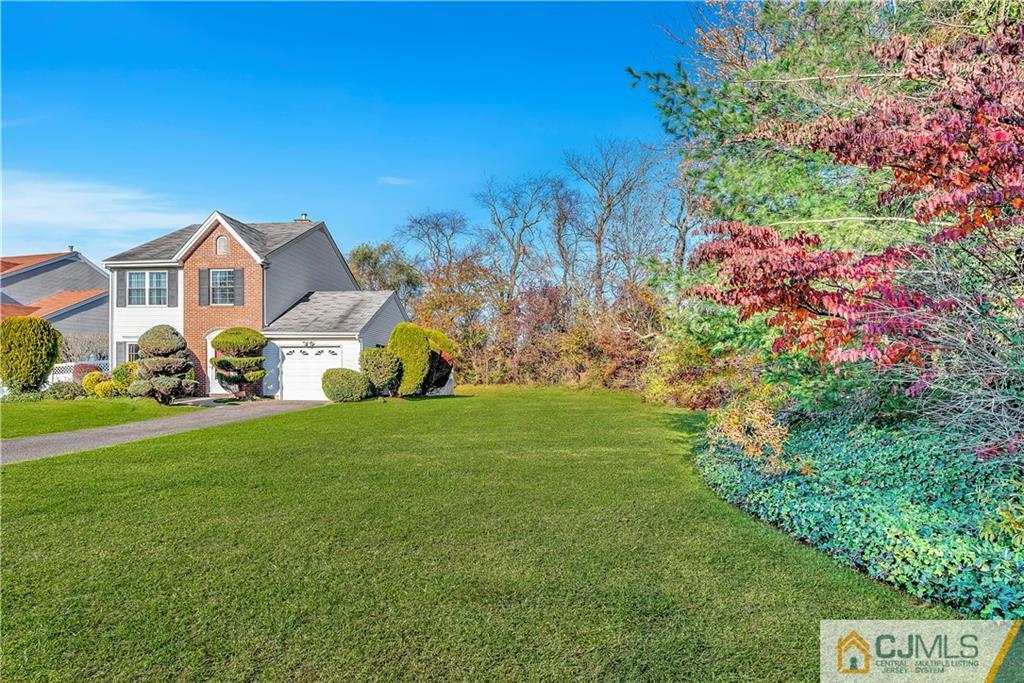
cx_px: 512
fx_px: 612
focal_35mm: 22
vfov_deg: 58.4
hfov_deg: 79.9
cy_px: 342
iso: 200
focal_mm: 21.5
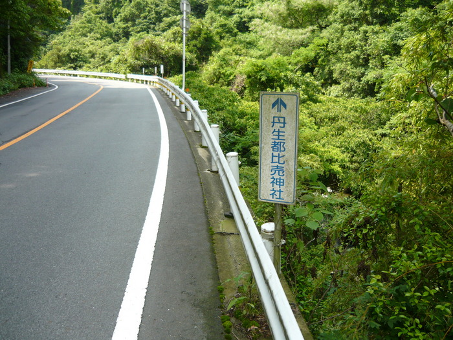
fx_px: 432
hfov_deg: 55.4
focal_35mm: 33
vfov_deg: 42.9
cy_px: 170
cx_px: 226
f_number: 2.8
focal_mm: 5.5
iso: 100
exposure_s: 1/320
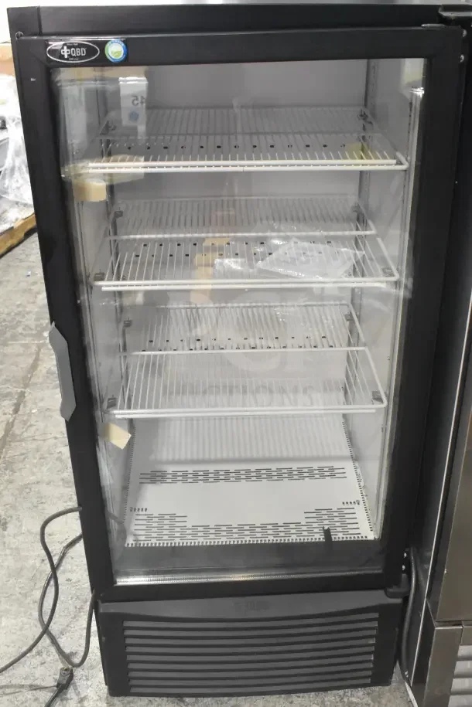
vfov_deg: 47.9
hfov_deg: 33.0
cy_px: 354
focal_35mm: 40
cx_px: 236
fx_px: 796
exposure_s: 1/250
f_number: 6.3
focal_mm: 27
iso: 6400
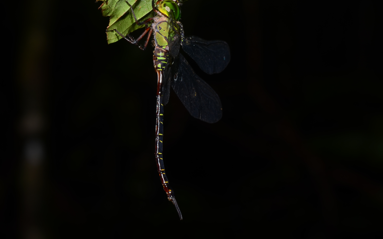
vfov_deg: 7.3
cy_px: 99
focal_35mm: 179
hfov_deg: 11.7
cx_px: 157
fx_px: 1869
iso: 100
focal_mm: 90
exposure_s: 1/320
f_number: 18
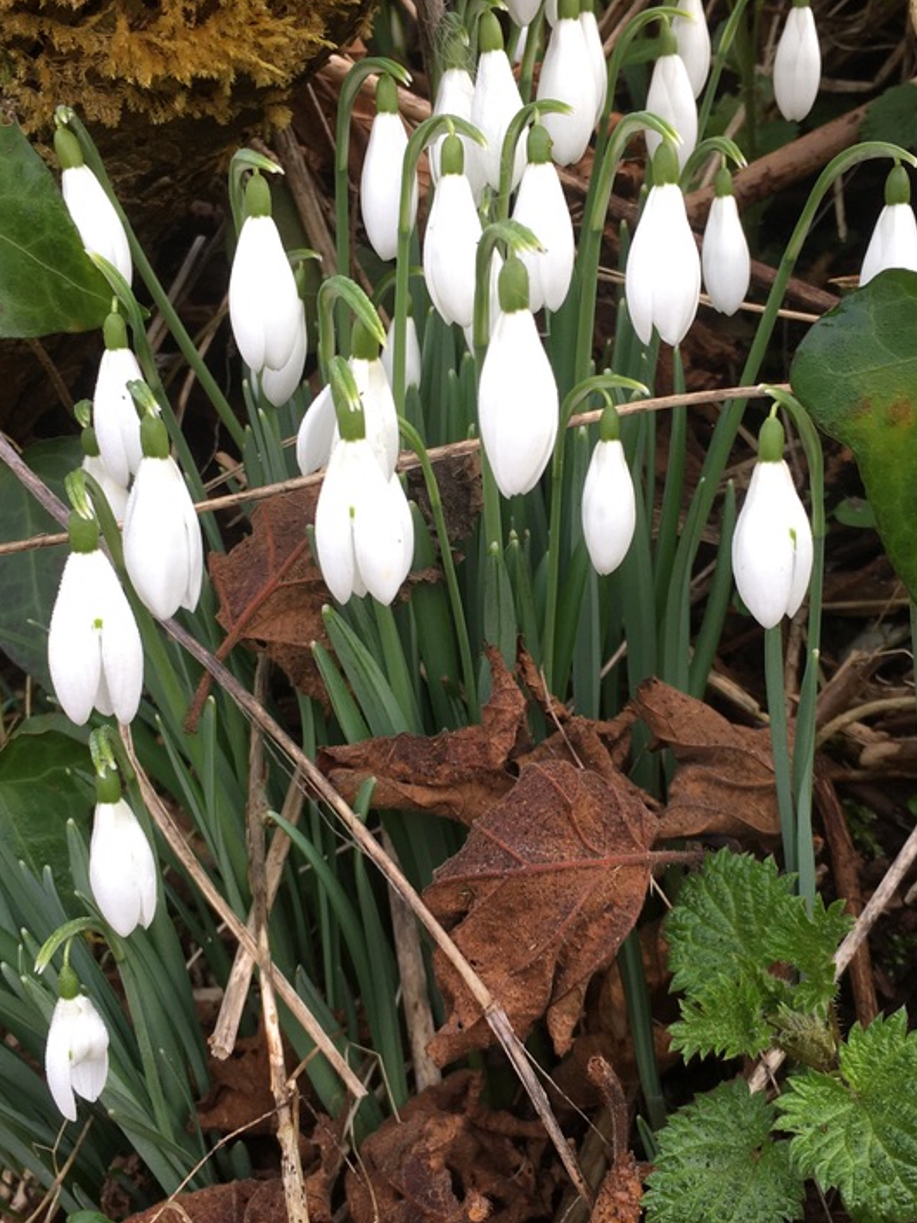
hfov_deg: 34.3
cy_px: 676
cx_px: 528
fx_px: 1484
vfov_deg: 44.7
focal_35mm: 42
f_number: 2.2
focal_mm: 4.15
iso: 32
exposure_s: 1/100
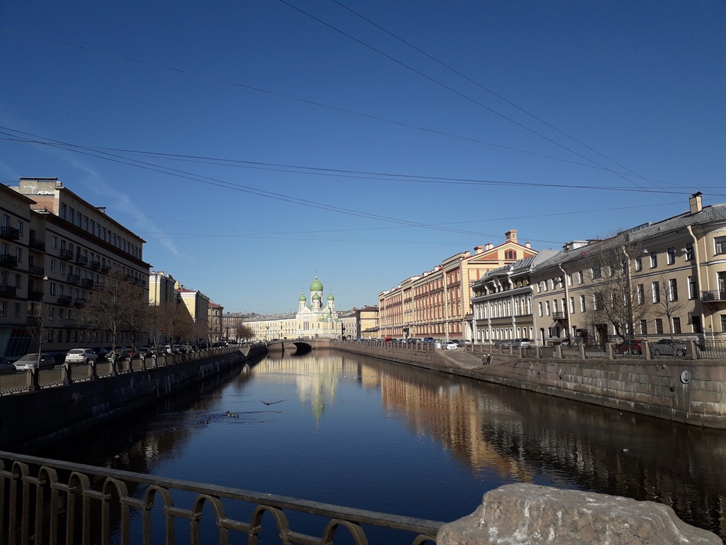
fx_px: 566
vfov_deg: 51.4
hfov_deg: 65.3
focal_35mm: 27
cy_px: 272
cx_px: 363
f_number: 1.9
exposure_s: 1/2817
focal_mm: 3.6
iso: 40
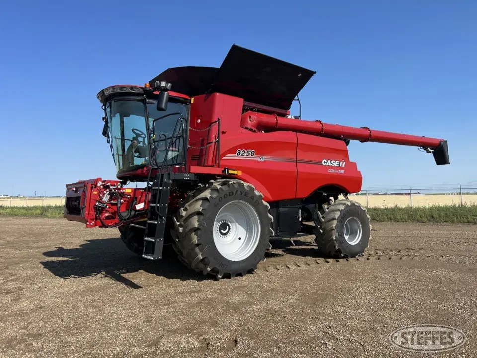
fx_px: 358
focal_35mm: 26
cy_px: 179
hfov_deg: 67.3
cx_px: 238
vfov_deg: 53.1
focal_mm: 5.7
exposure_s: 1/3704
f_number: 1.5
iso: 50
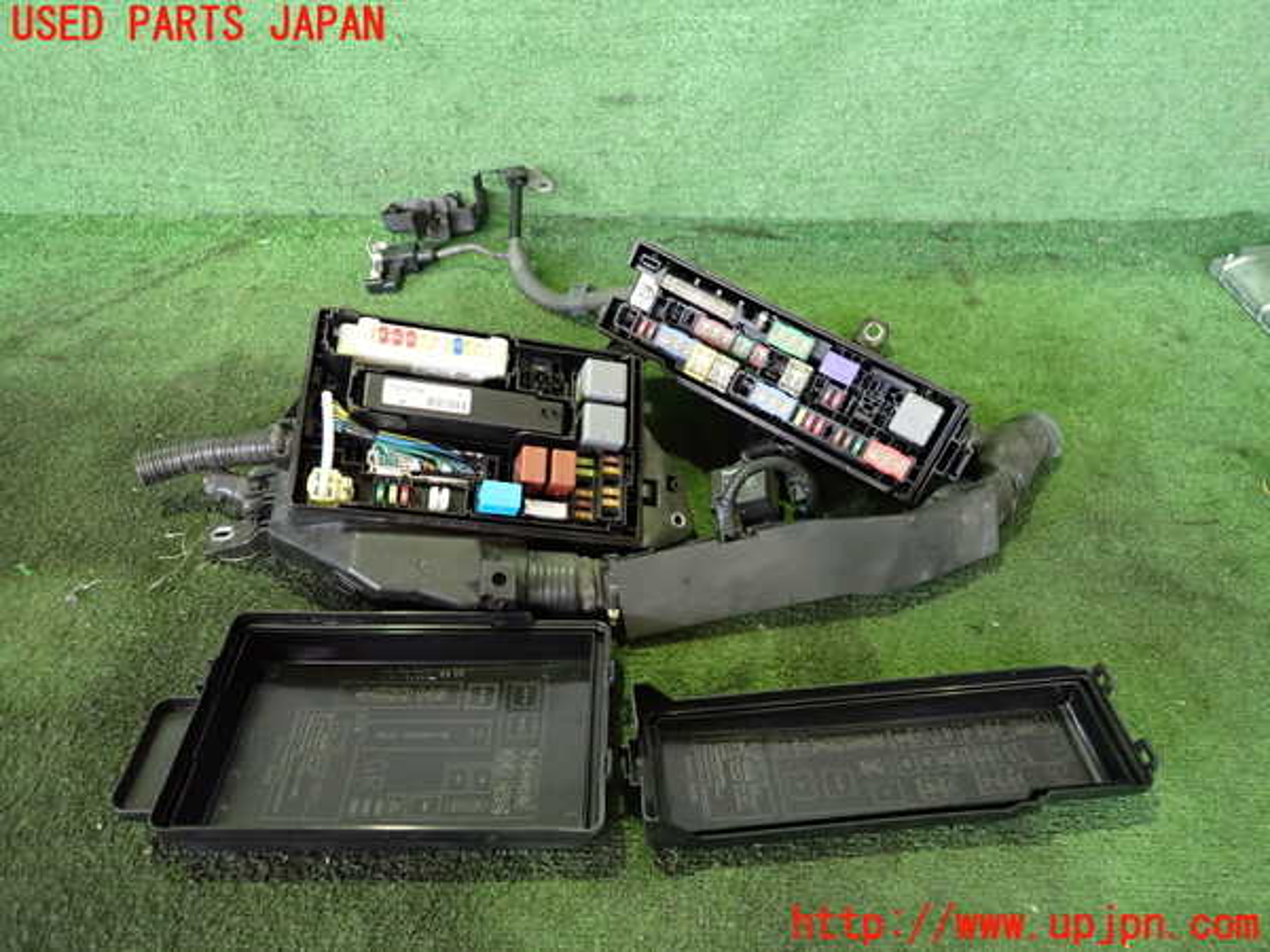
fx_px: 917
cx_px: 635
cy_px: 476
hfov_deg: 69.4
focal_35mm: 25
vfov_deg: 54.9
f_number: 2
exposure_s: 1/30
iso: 800
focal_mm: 4.5
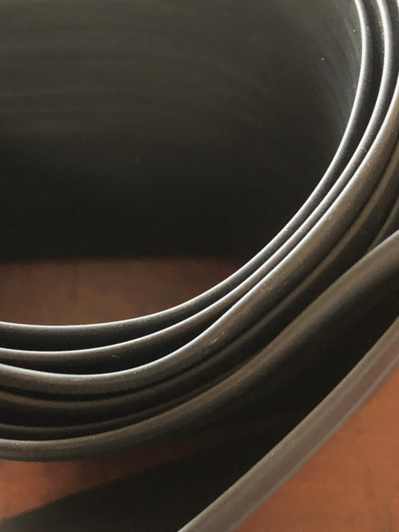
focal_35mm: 50
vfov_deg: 38.1
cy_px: 226
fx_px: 769
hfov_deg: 28.4
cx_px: 76
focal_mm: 3.99
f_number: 1.8
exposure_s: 1/4
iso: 100
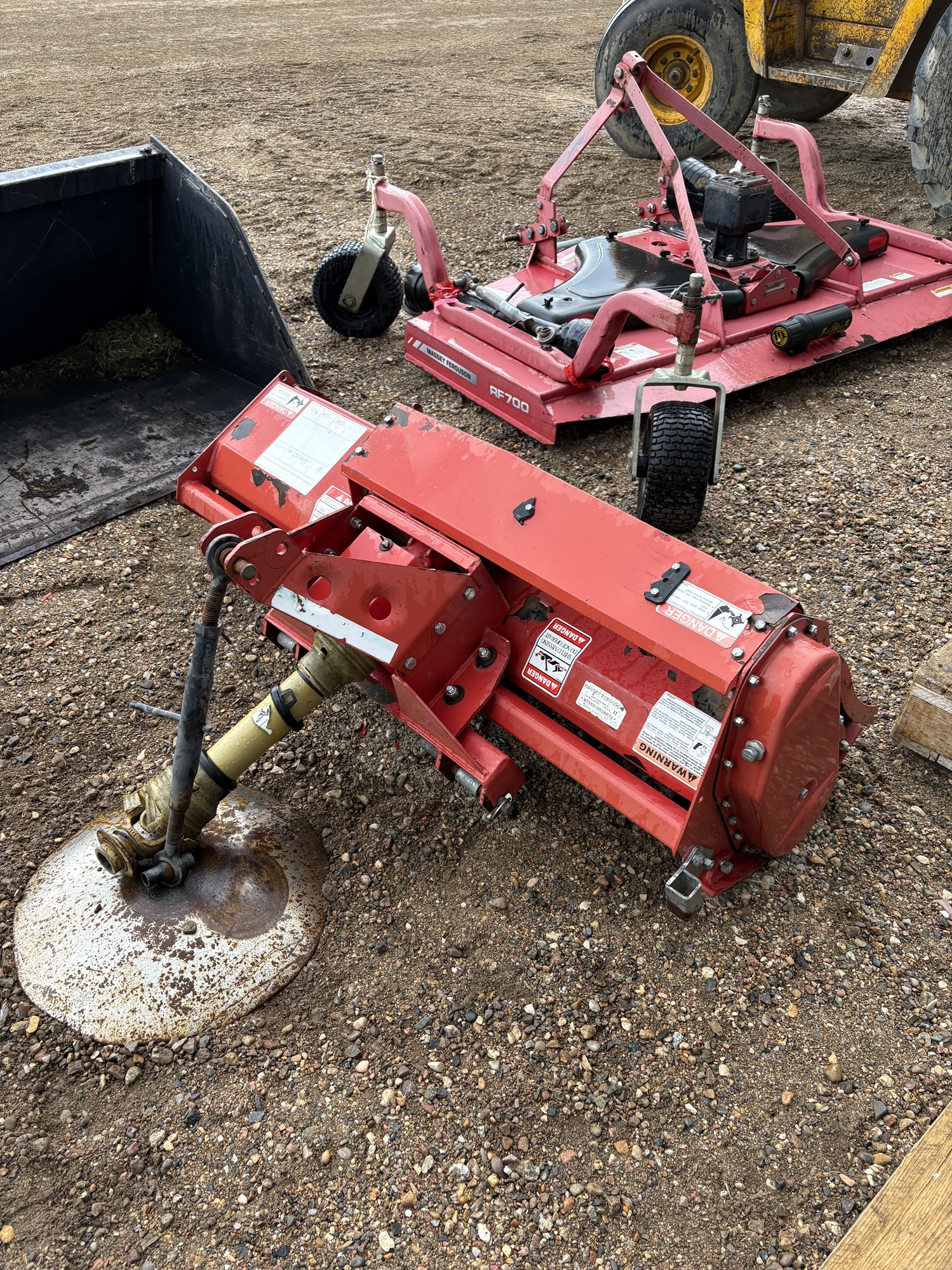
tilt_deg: -40.5
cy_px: 635
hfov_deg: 53.1
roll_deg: -1.1
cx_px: 476
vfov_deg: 67.3
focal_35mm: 26
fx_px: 953
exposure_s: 1/363
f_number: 1.6
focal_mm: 5.96
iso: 50
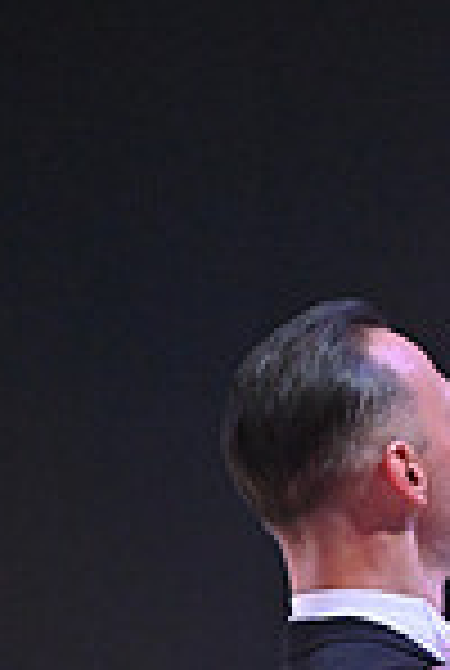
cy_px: 1264
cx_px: 713
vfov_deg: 2.6
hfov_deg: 1.8
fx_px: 14500
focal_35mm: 777
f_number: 5
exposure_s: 1/400
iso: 4000
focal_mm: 200
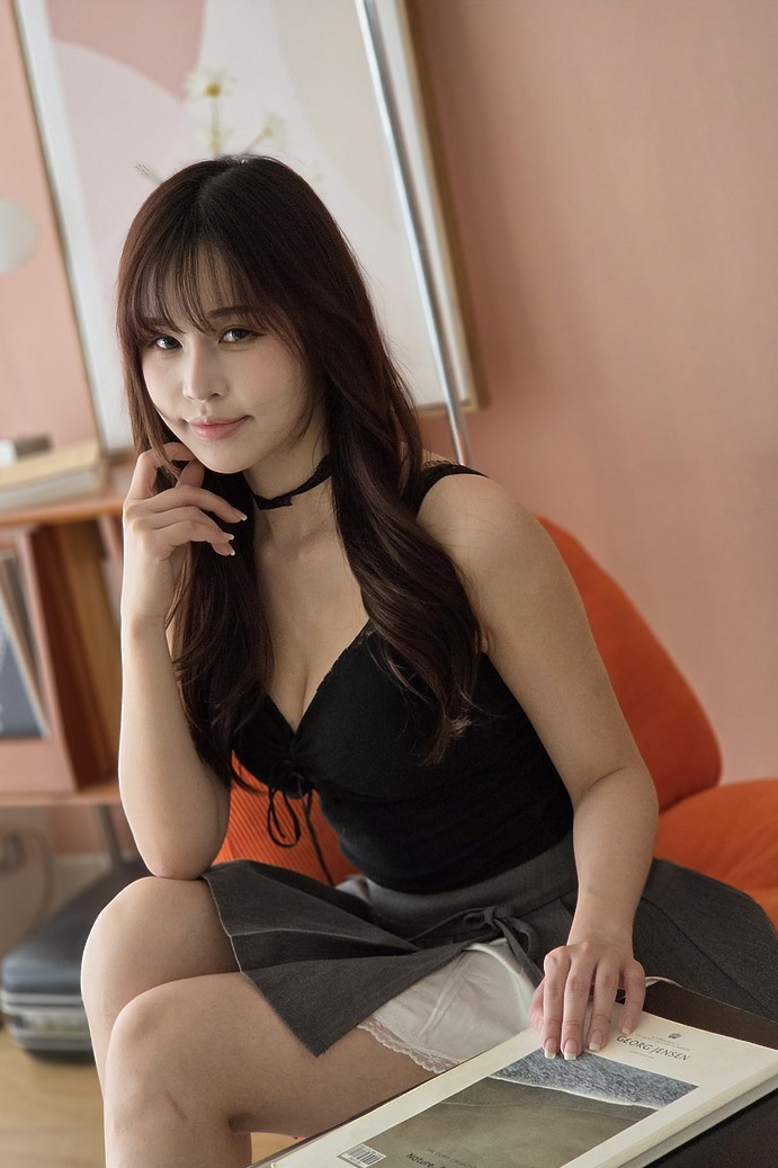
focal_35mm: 72
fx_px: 2335
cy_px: 585
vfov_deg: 28.1
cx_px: 350
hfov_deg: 18.9
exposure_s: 1/39.4
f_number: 2.4
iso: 320
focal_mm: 7
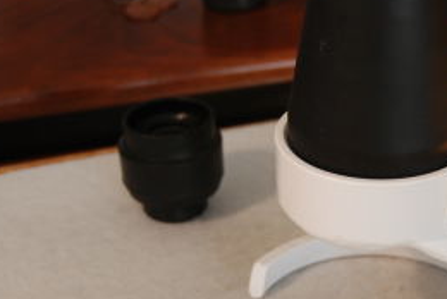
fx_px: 1332
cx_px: 354
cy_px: 196
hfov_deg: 18.9
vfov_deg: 12.8
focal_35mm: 107
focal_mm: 31
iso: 400
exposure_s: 1/60
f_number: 4.5
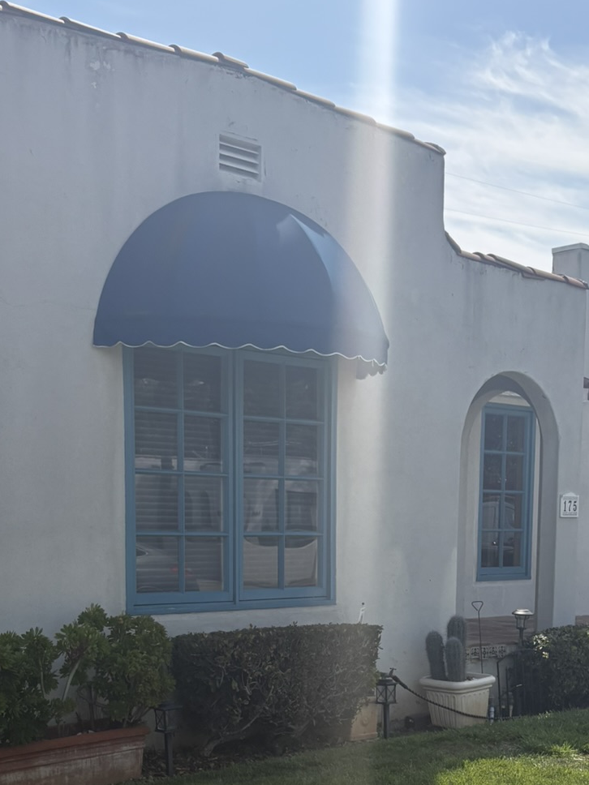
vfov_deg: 33.9
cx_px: 330
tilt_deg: -3.6
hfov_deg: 26.5
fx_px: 1248
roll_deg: -0.8
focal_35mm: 55
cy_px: 633
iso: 50
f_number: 1.6
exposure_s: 1/4608
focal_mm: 5.96
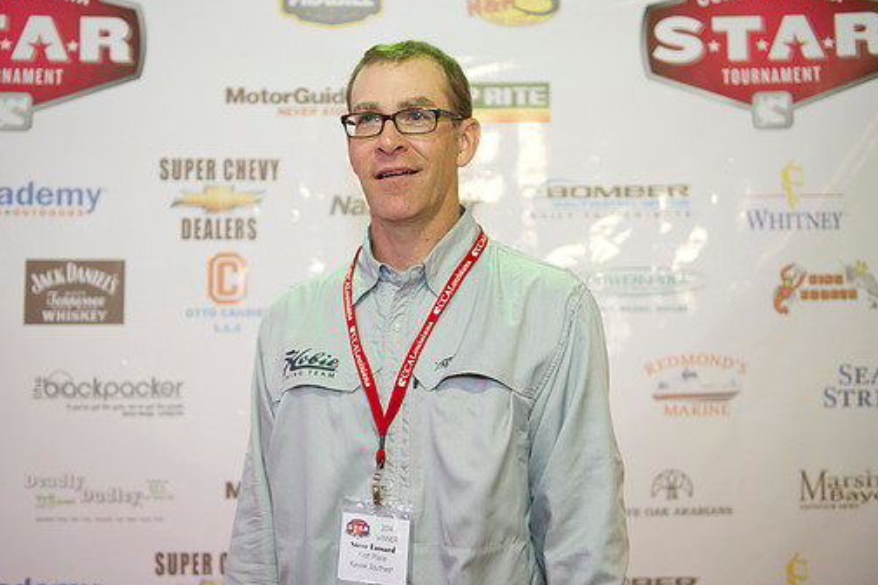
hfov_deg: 42.7
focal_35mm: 46
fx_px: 1122
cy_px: 258
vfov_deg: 29.2
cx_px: 416
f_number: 2.8
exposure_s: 1/80
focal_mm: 40
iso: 1000
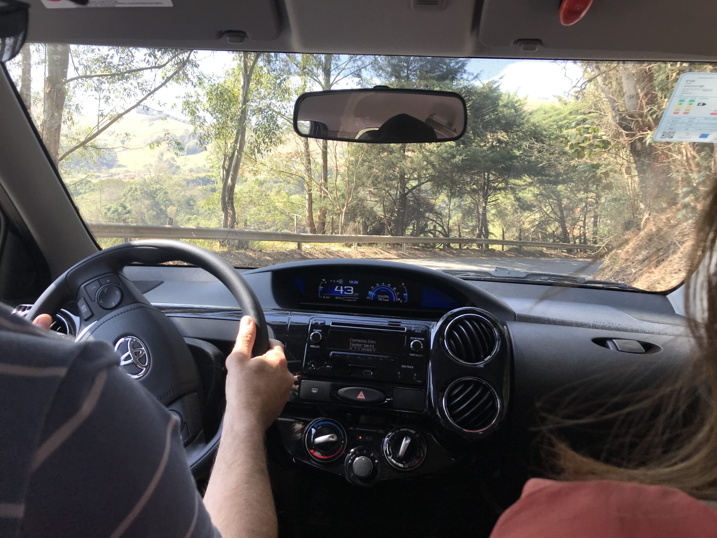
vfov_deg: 49.7
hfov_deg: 63.4
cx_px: 358
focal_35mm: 28
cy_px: 269
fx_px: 580
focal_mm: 3.99
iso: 20
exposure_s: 1/247
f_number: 1.8
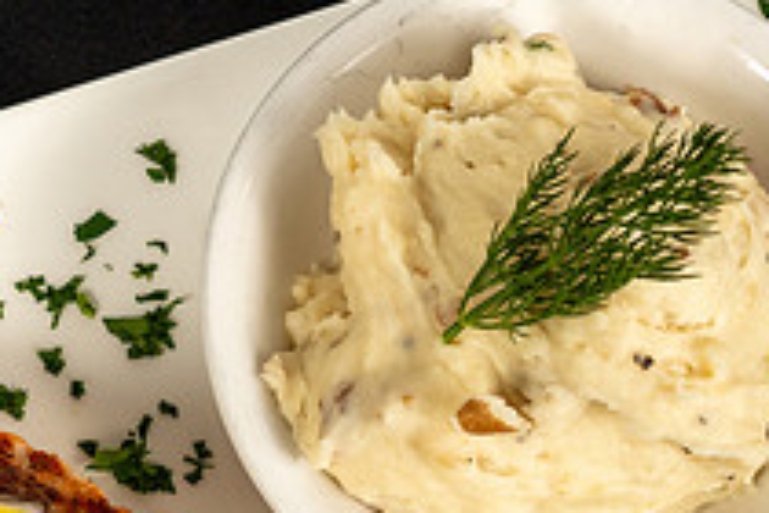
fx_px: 2691
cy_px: 534
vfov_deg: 10.8
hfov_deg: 16.3
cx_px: 336
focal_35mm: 126
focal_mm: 41
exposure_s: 1/200
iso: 400
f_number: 8
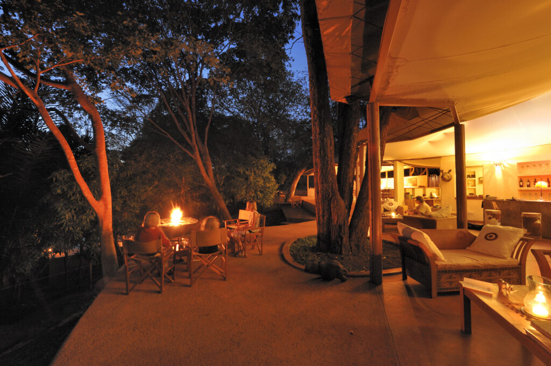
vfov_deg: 81.1
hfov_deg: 104.3
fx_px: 214
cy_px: 183
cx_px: 276
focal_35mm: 14
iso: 1250
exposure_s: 5
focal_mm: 14
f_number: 8
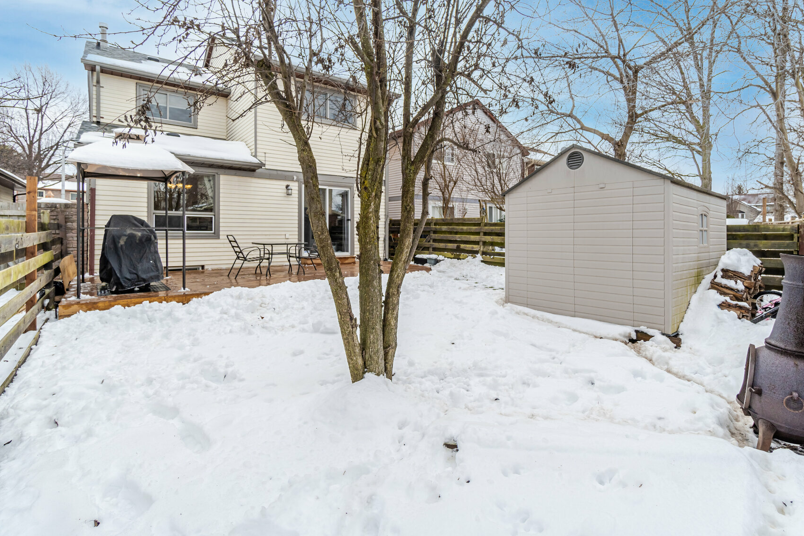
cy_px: 240
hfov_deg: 93.1
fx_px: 380
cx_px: 432
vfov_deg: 70.2
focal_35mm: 17
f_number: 6.3
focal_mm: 10
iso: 80
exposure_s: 1/250
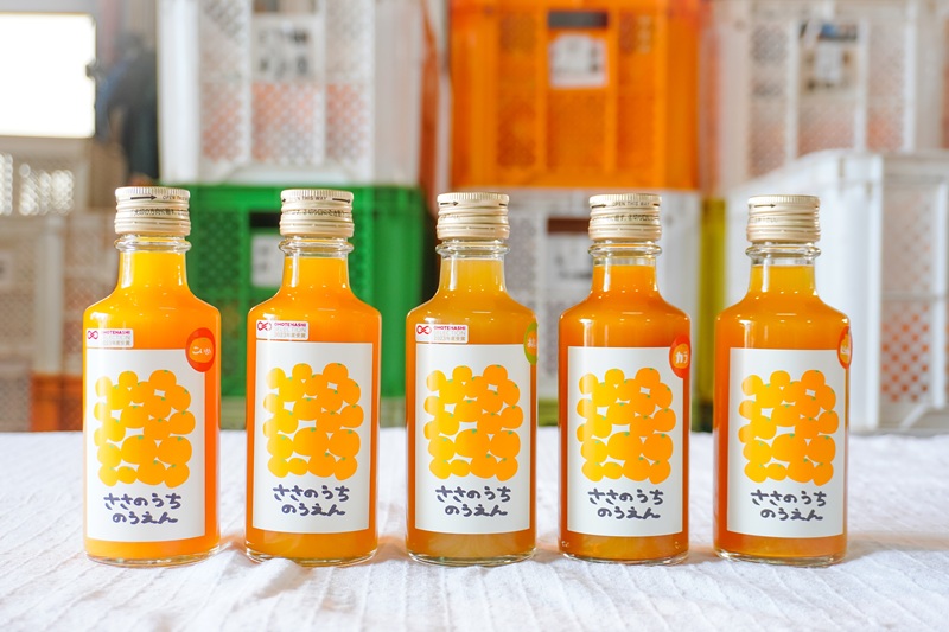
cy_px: 316
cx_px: 474
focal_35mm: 46
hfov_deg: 42.3
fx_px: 1225
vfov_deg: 28.9
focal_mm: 31
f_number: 5
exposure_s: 1/50
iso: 500
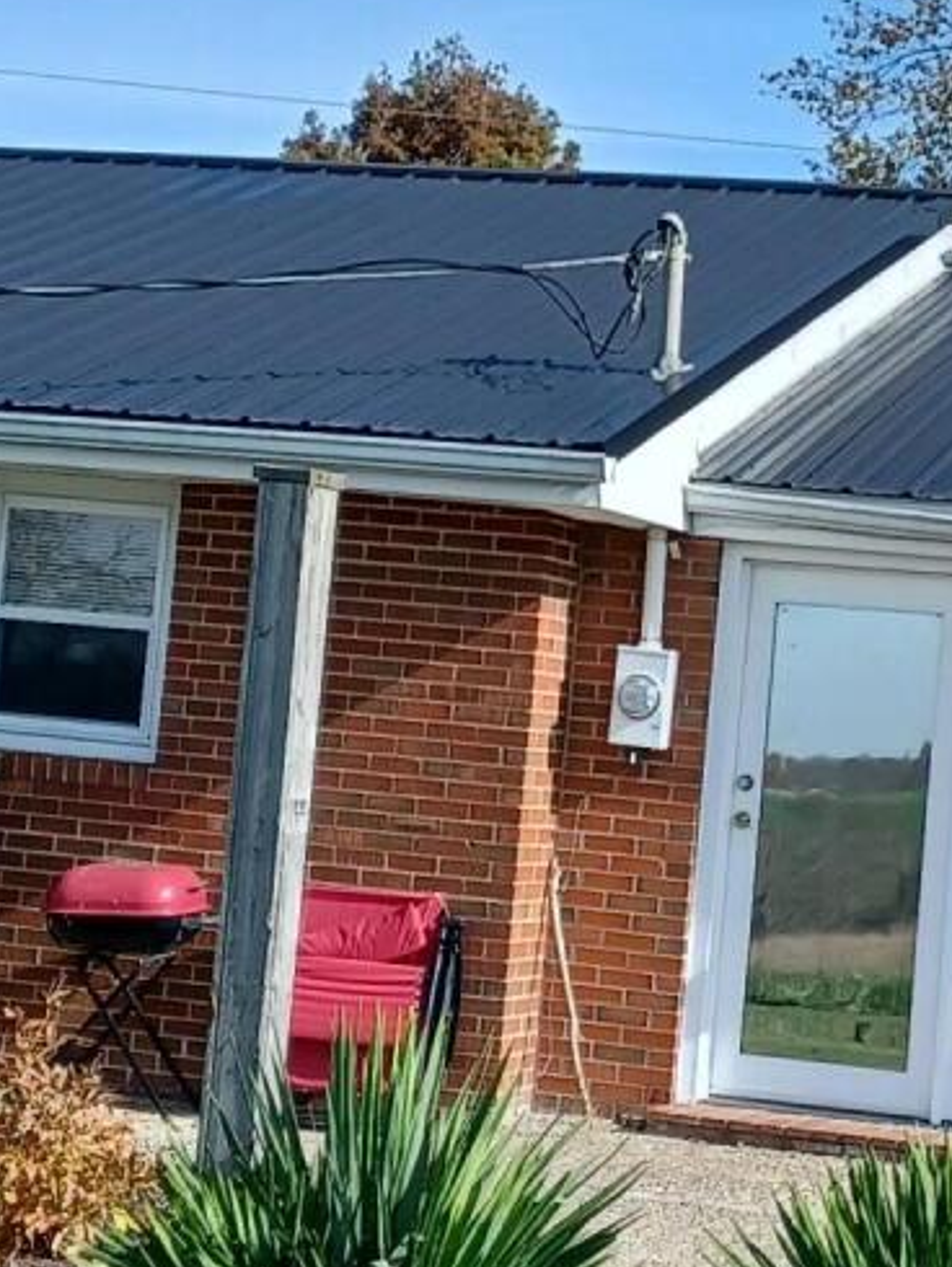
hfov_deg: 14.5
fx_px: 3737
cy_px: 561
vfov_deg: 19.2
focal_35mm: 102
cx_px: 642
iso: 32
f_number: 1.8
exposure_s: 1/214
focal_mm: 4.6
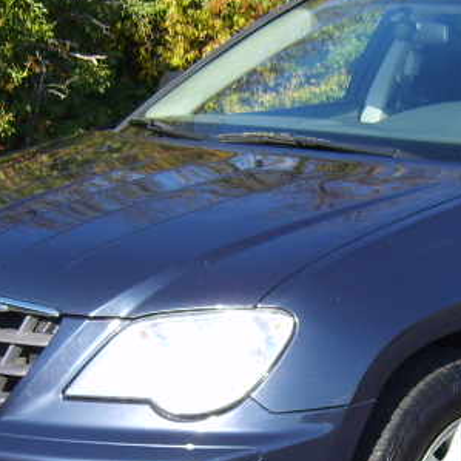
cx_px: 416
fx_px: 1597
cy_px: 359
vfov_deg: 16.3
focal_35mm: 106
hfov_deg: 16.2
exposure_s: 1/500
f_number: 2.8
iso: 50
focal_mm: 7.4
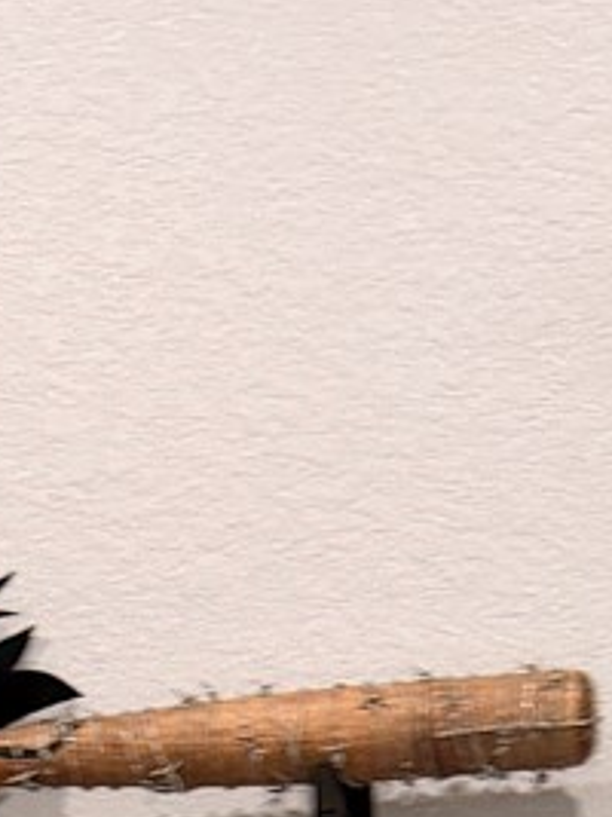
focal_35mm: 184
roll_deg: -0.6
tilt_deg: -6.6
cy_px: 2032
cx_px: 199
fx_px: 4341
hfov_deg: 8.1
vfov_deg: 9.4
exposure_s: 1/60
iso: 160
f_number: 1.78
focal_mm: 6.76
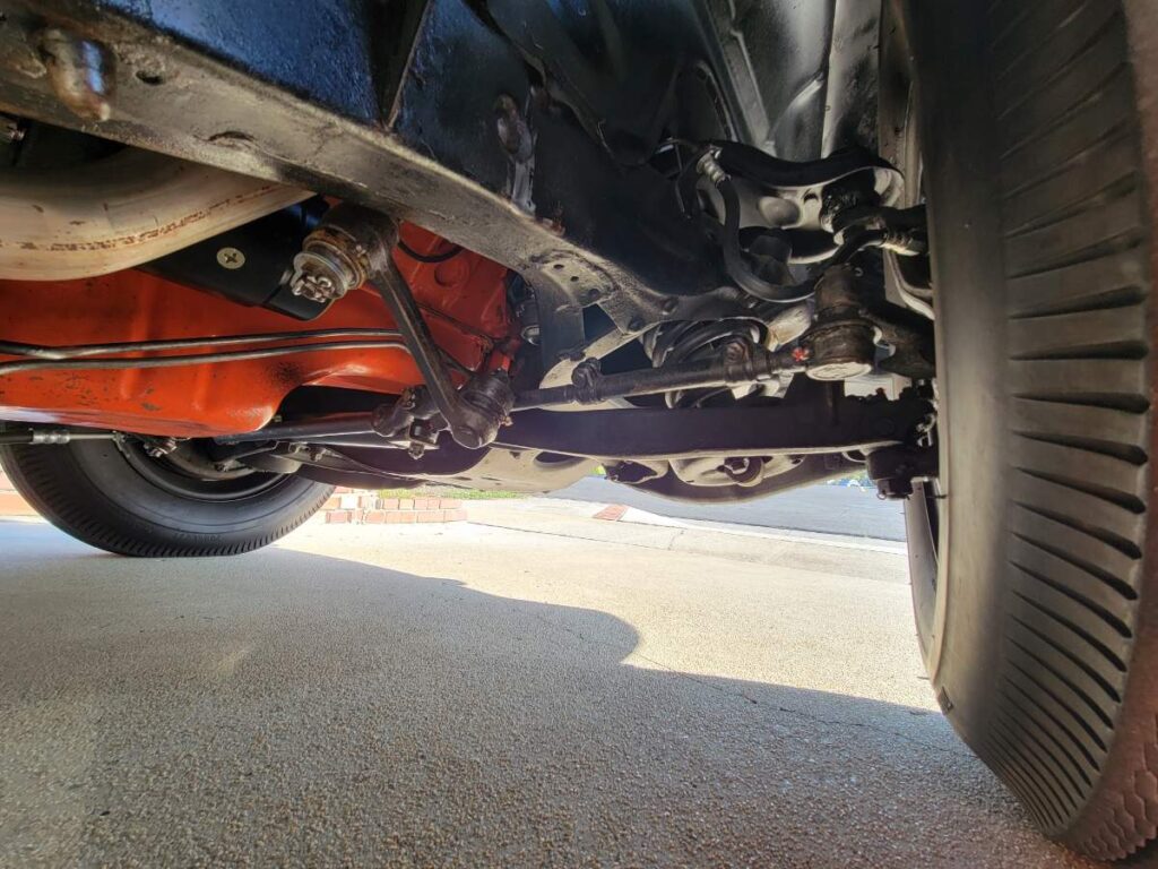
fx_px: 435
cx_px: 579
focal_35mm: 13
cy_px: 434
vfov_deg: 89.9
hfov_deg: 106.2
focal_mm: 2.2
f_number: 2.2
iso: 50
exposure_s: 1/60
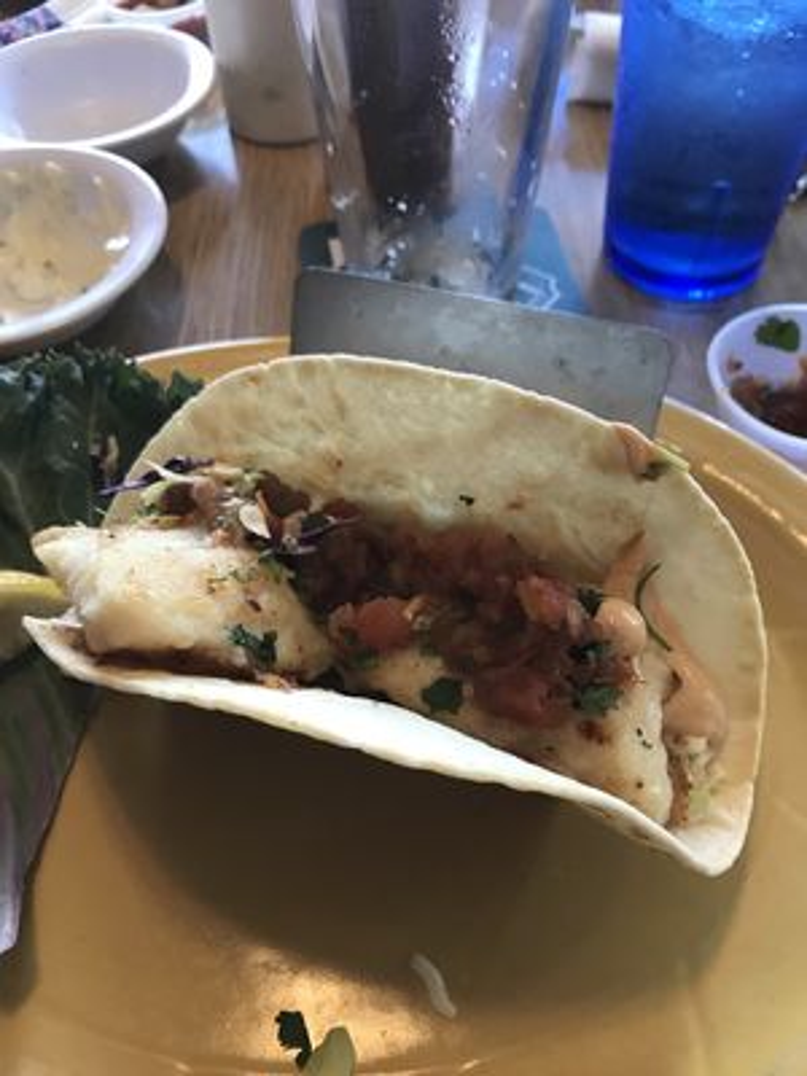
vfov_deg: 63.4
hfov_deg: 49.7
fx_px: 870
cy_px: 538
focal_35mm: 28
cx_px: 404
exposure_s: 1/30
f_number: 1.8
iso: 32
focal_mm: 3.99
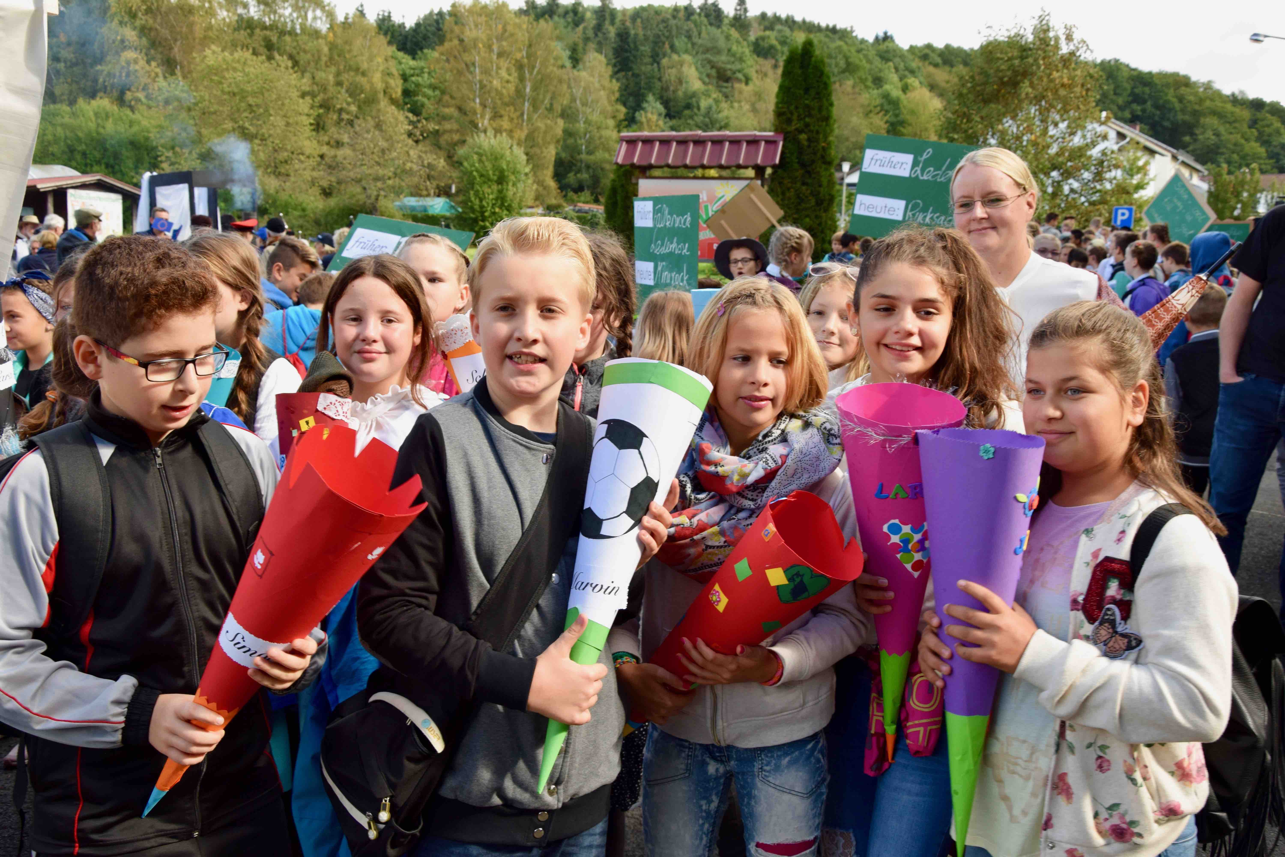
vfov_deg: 35.5
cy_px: 428
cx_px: 642
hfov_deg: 51.3
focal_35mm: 38
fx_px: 1338
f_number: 8
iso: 400
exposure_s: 1/250
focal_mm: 25
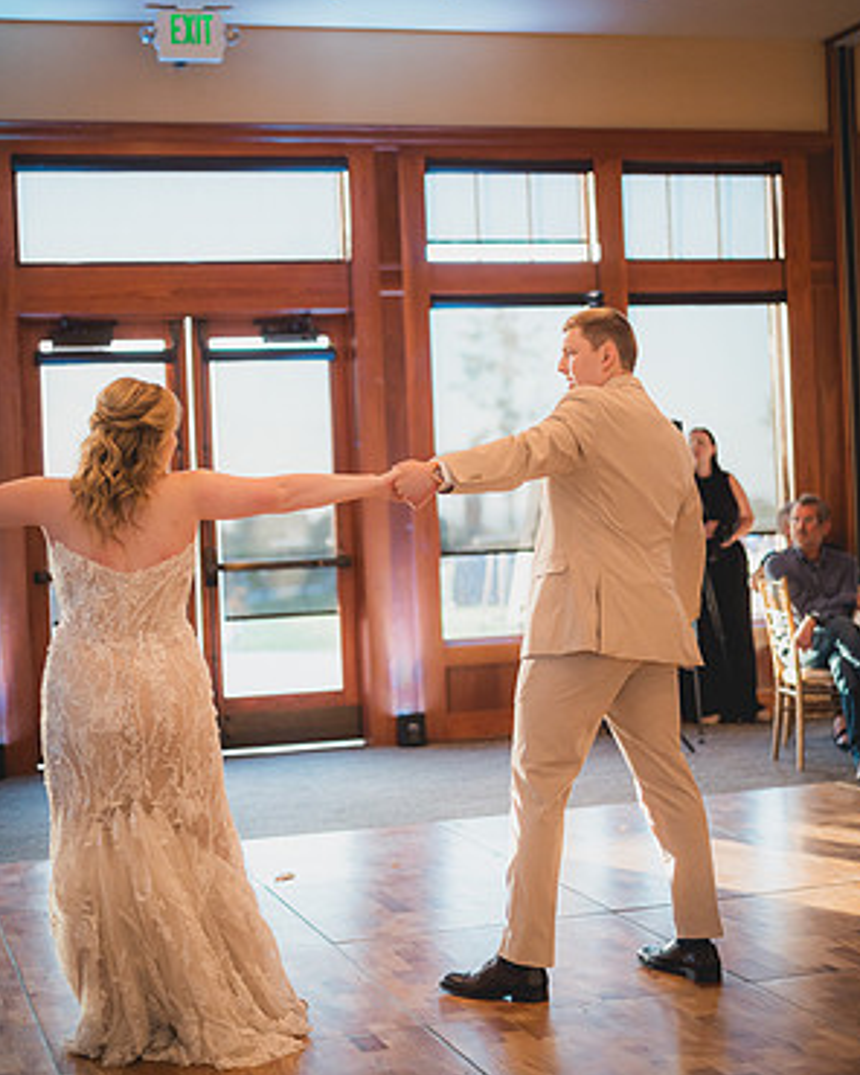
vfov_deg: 33.0
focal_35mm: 57
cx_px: 433
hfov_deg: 26.7
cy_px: 500
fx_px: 1814
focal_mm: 50
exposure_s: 1/1250
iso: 1250
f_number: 1.4
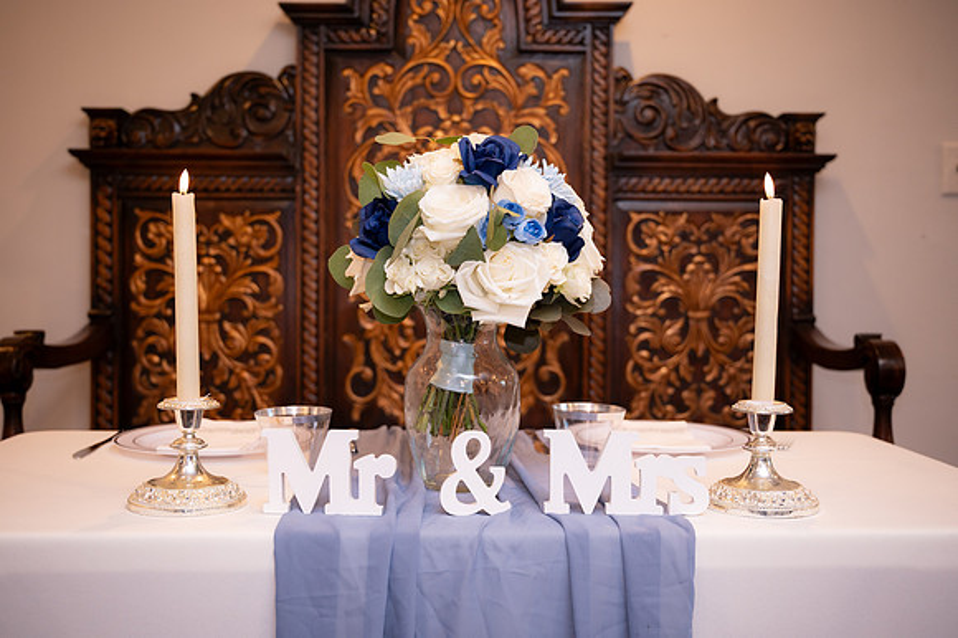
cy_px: 319
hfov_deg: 49.6
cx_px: 479
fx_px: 1037
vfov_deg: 34.2
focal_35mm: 39
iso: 800
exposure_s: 1/80
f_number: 4
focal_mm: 39
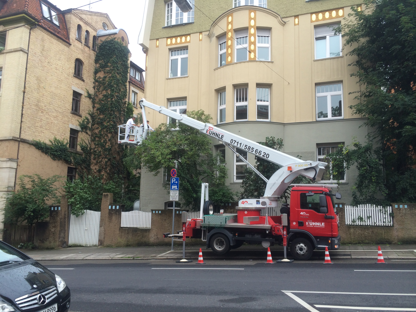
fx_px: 361
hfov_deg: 60.0
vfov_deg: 46.8
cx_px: 208
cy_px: 156
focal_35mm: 30
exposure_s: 1/120
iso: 40
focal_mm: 4.12
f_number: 2.2
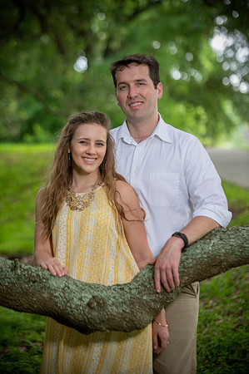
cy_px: 187
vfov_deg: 19.5
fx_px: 1092
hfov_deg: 13.0
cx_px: 124
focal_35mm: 105
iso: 125
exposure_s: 1/100
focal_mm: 105
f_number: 2.8
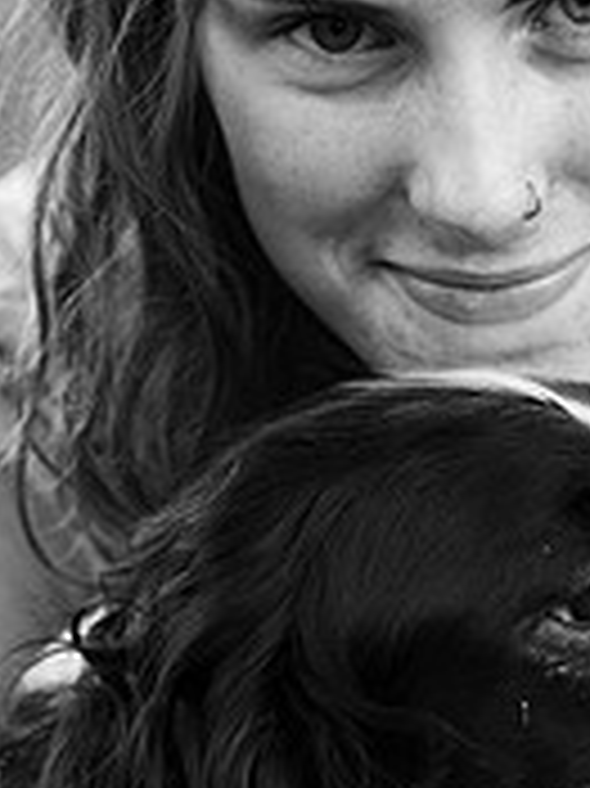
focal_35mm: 305
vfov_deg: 6.5
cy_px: 317
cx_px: 360
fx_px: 6940
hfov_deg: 4.9
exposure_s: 1/320
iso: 400
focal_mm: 85
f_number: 2.5
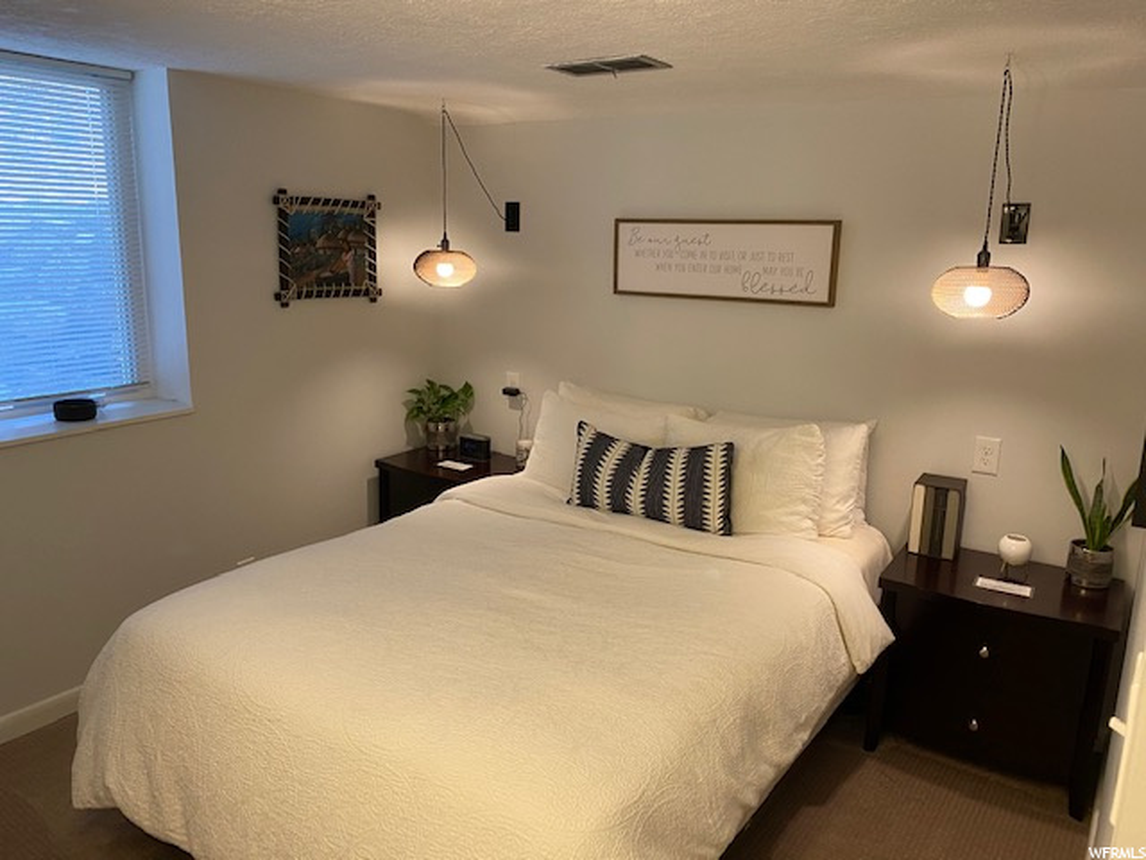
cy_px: 430
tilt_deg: -12.8
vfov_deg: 53.1
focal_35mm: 26
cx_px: 573
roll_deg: -1.9
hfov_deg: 67.3
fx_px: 861
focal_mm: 4.25
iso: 125
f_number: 1.8
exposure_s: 1/60
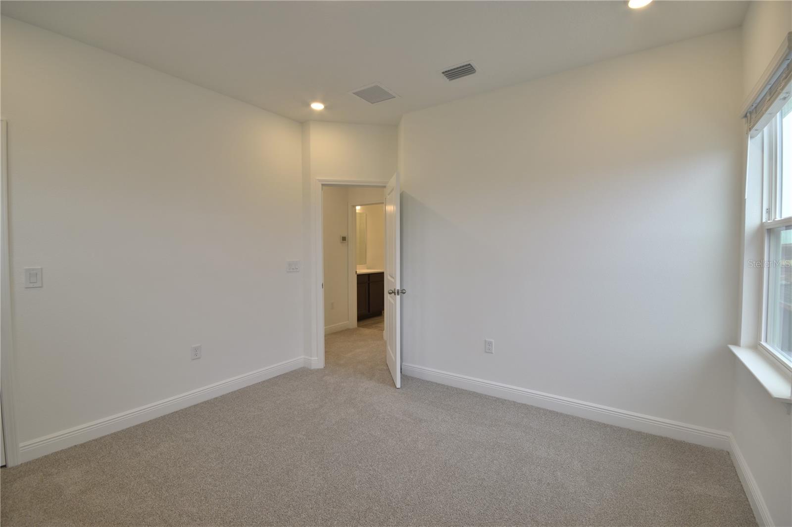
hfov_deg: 100.4
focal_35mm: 15
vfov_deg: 77.3
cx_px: 396
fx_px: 330
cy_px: 264
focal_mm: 10
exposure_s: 1/15
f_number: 10
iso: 110
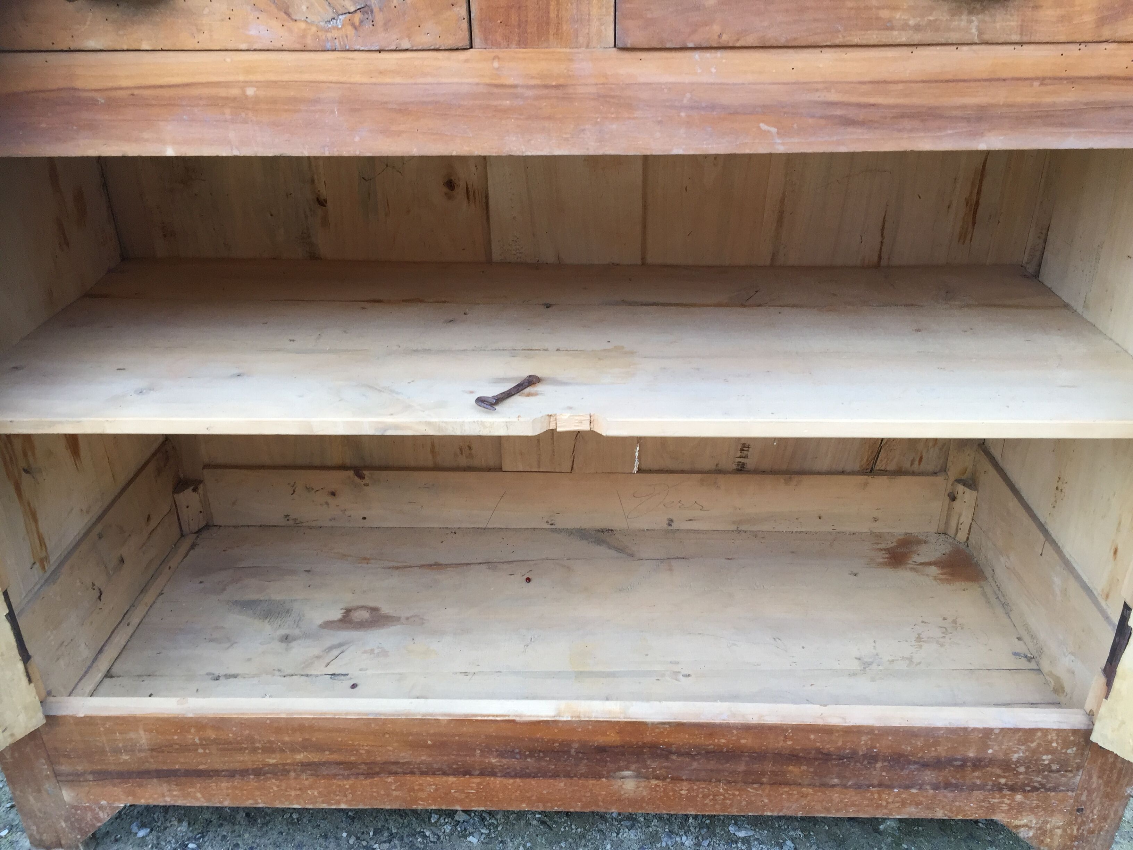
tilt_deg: -28.5
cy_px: 425
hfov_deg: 61.7
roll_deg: -0.4
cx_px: 566
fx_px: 949
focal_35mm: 29
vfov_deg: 48.2
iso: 50
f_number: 2.2
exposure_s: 1/100
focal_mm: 4.15
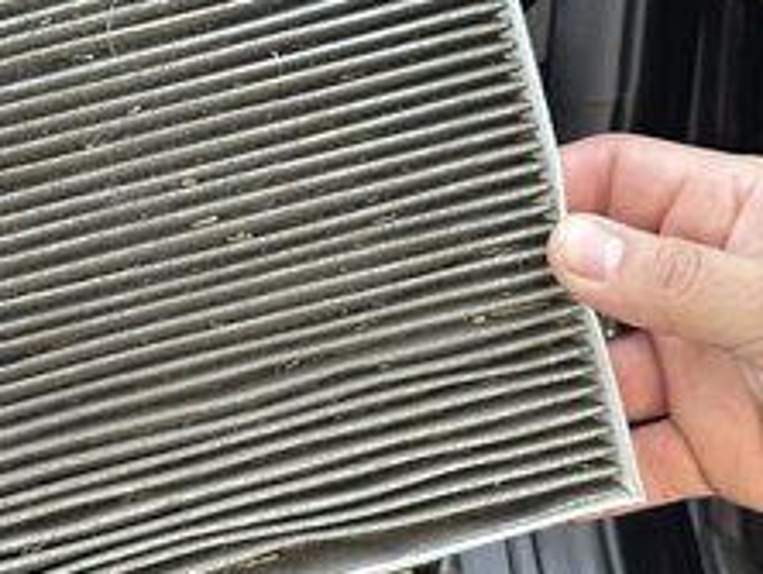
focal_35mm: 128
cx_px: 48
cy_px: 251
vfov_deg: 11.6
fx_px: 2824
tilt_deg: -20.4
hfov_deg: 15.2
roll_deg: -0.9
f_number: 1.78
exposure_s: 1/36
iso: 500
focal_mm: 6.86
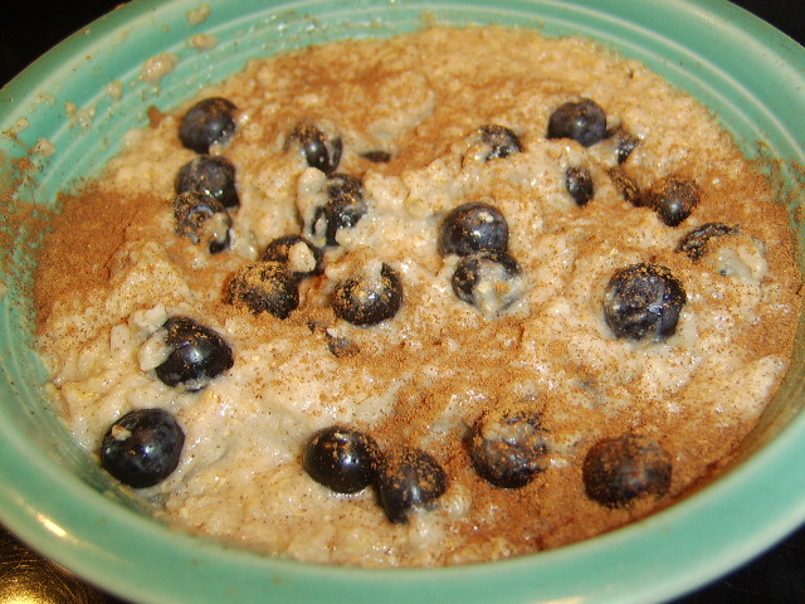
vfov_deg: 45.4
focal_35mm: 31
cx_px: 402
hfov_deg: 58.4
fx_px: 721
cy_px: 302
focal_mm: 8.13
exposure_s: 1/30
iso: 141
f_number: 2.7
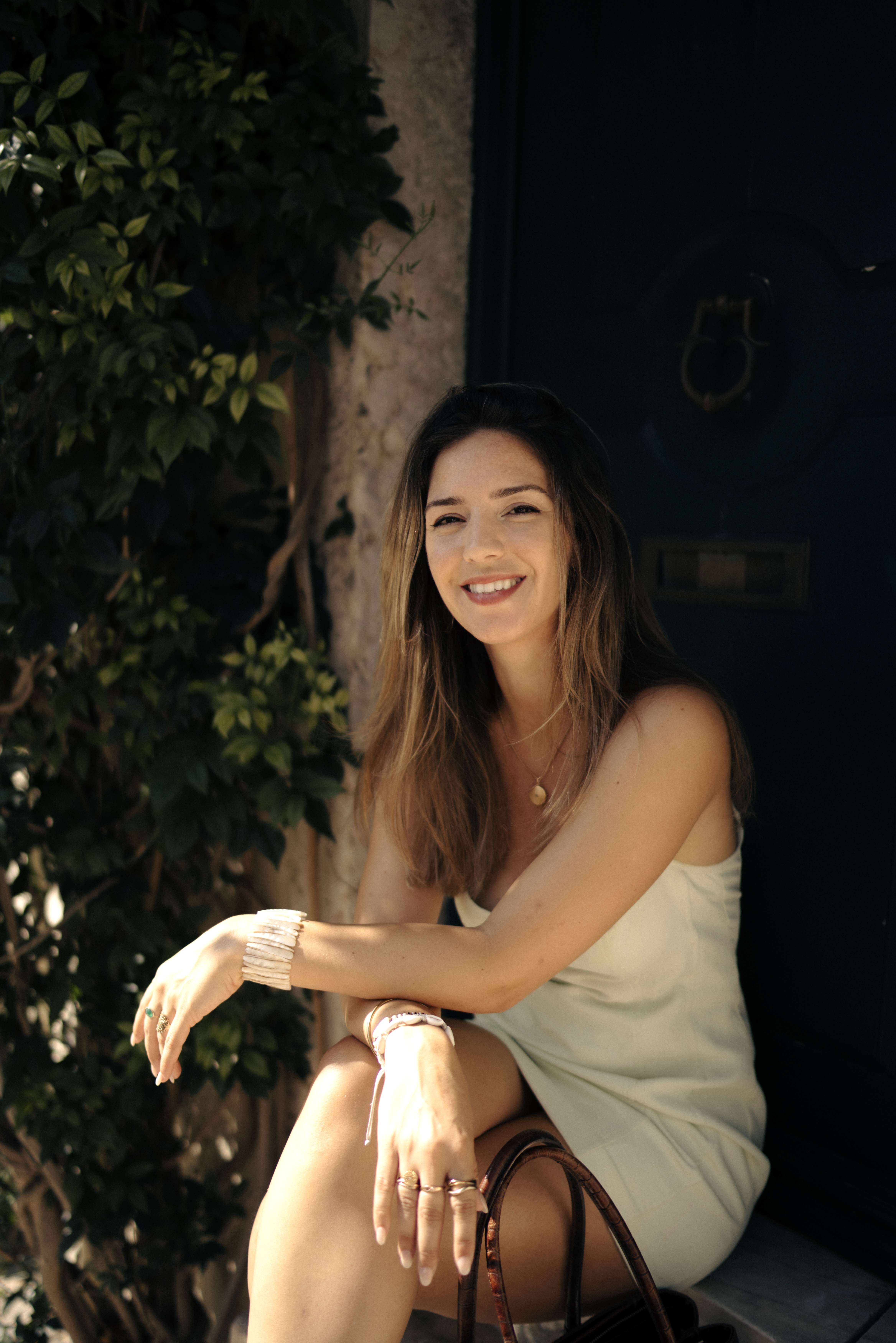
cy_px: 672
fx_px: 1307
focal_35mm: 35
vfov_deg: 54.4
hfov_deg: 37.9
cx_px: 448
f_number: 1.4
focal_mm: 35
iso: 100
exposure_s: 1/3200
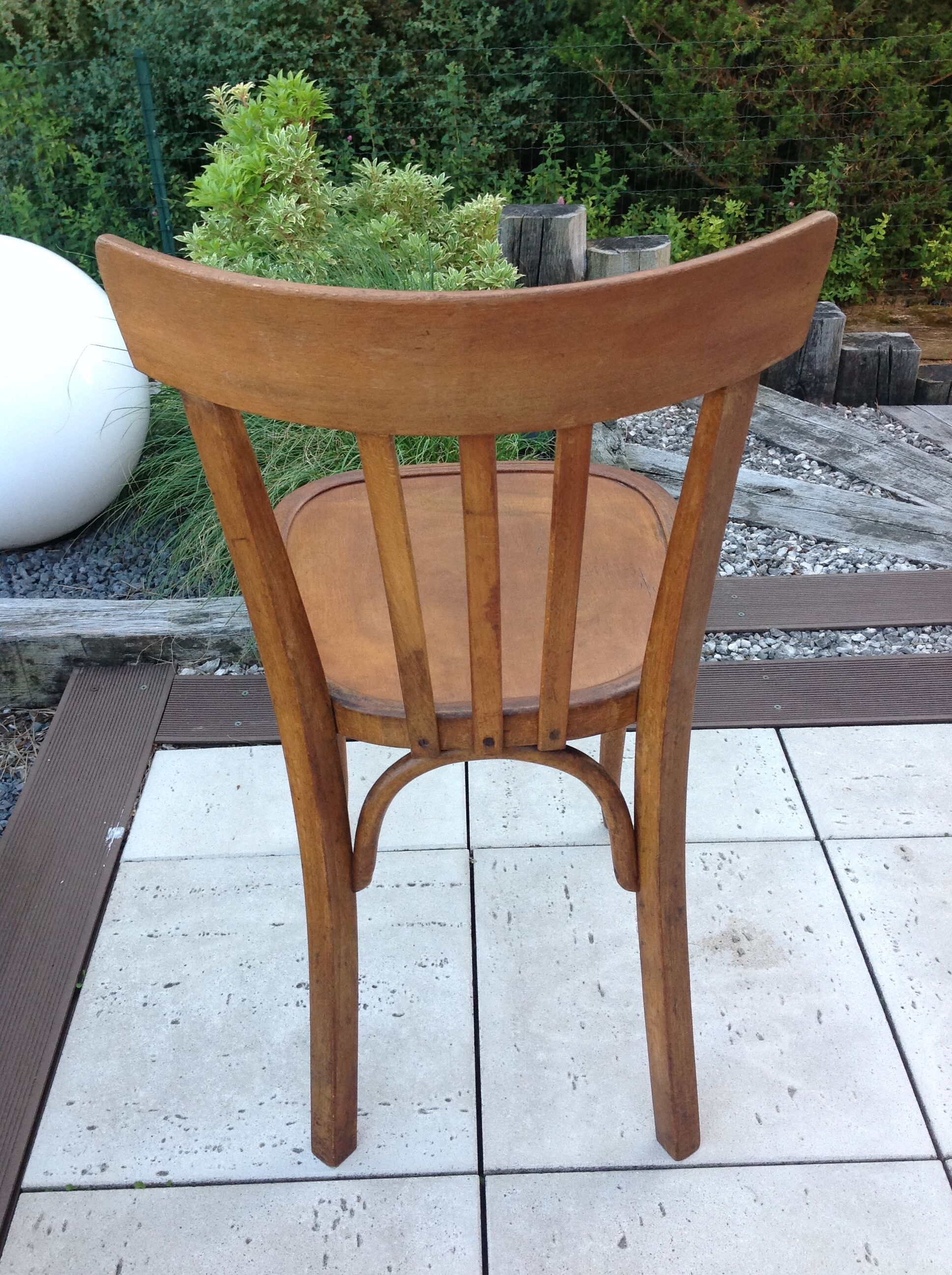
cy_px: 638
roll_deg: +3.4
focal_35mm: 35
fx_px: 1287
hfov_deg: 40.6
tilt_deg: -35.5
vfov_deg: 52.7
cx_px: 476
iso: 100
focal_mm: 4.28
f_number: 2.4
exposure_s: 1/120
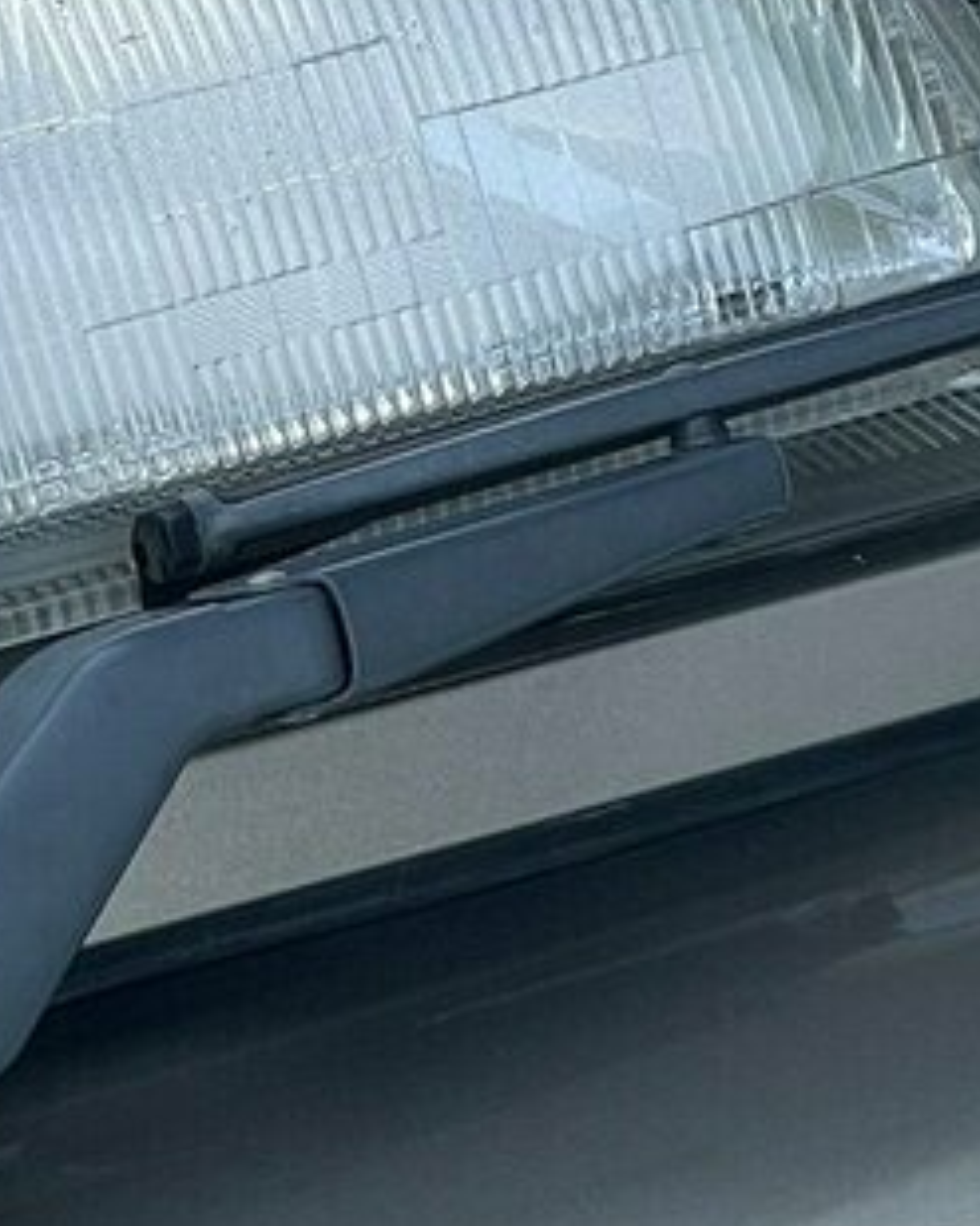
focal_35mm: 197
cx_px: -790
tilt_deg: -25.4
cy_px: 460
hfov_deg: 7.6
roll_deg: +0.5
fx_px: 7146
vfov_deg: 9.8
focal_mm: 6
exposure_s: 1/159
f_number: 2
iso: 25
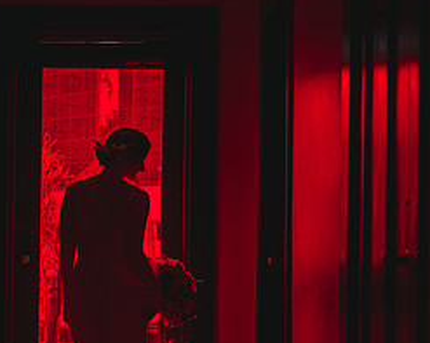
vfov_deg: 15.7
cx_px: 117
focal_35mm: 97
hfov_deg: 19.7
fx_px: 1233
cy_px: 287
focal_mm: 44
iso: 1600
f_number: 2.8
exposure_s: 1/640
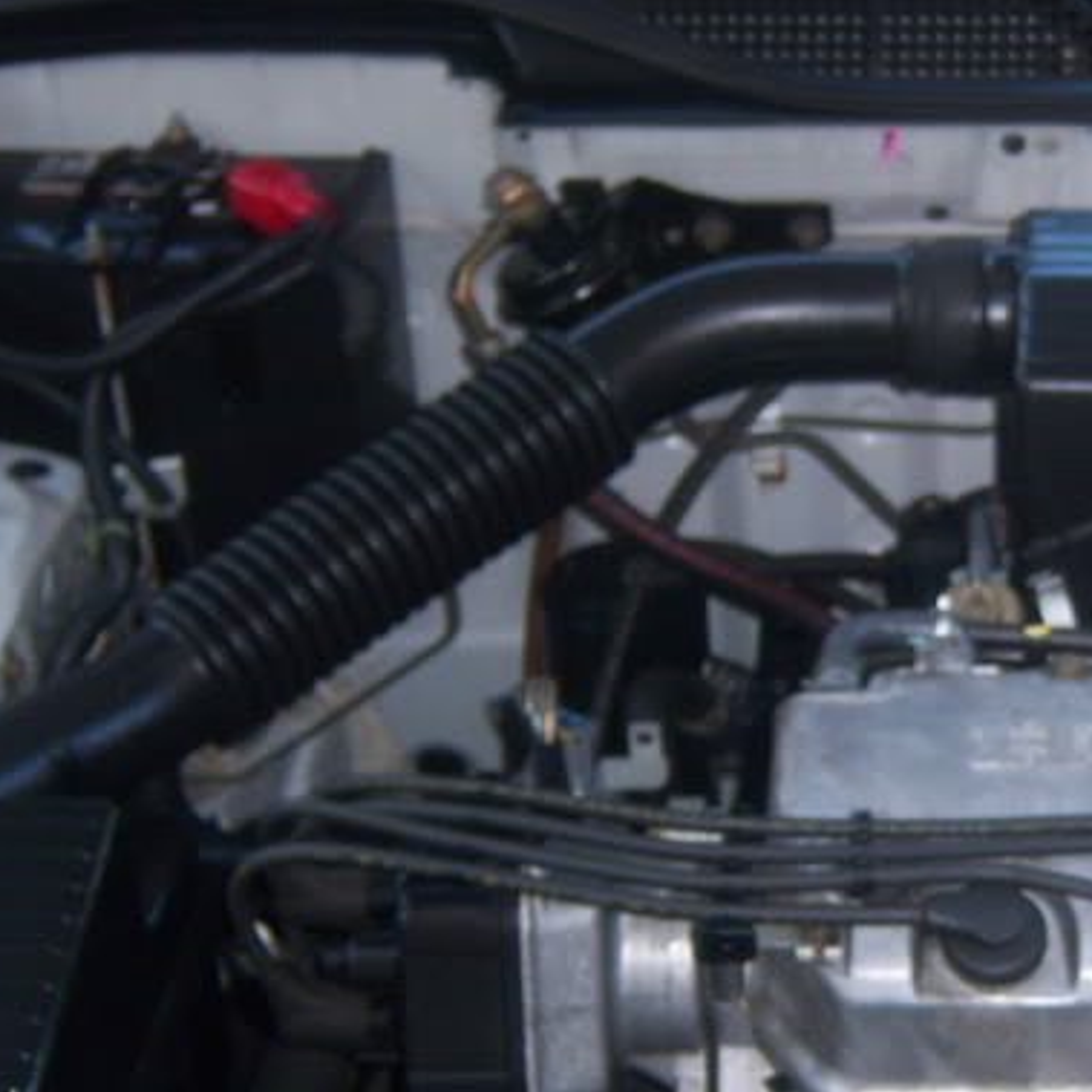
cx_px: 1006
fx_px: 3069
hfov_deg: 19.8
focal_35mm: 86
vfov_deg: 20.1
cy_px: 726
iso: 80
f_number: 2.8
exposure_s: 1/60
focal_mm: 7.5
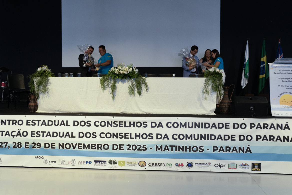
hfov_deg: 53.1
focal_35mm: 36
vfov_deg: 36.9
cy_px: 96
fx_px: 292
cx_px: 150
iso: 2500
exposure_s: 1/100
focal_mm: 35
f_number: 4
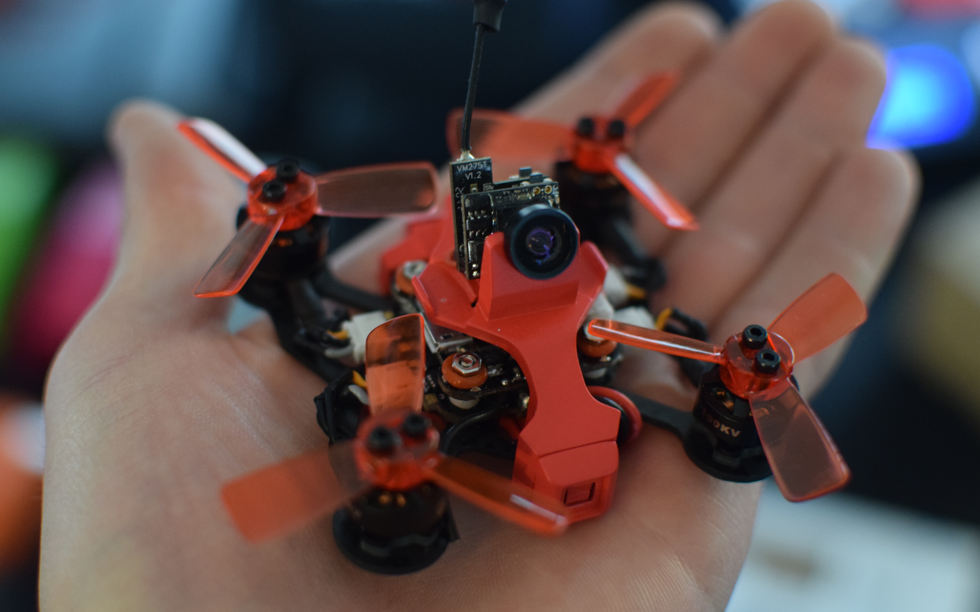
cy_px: 304
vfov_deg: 23.8
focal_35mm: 55
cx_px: 489
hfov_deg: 37.2
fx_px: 1456
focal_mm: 35
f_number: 2.5
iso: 2000
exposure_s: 1/60
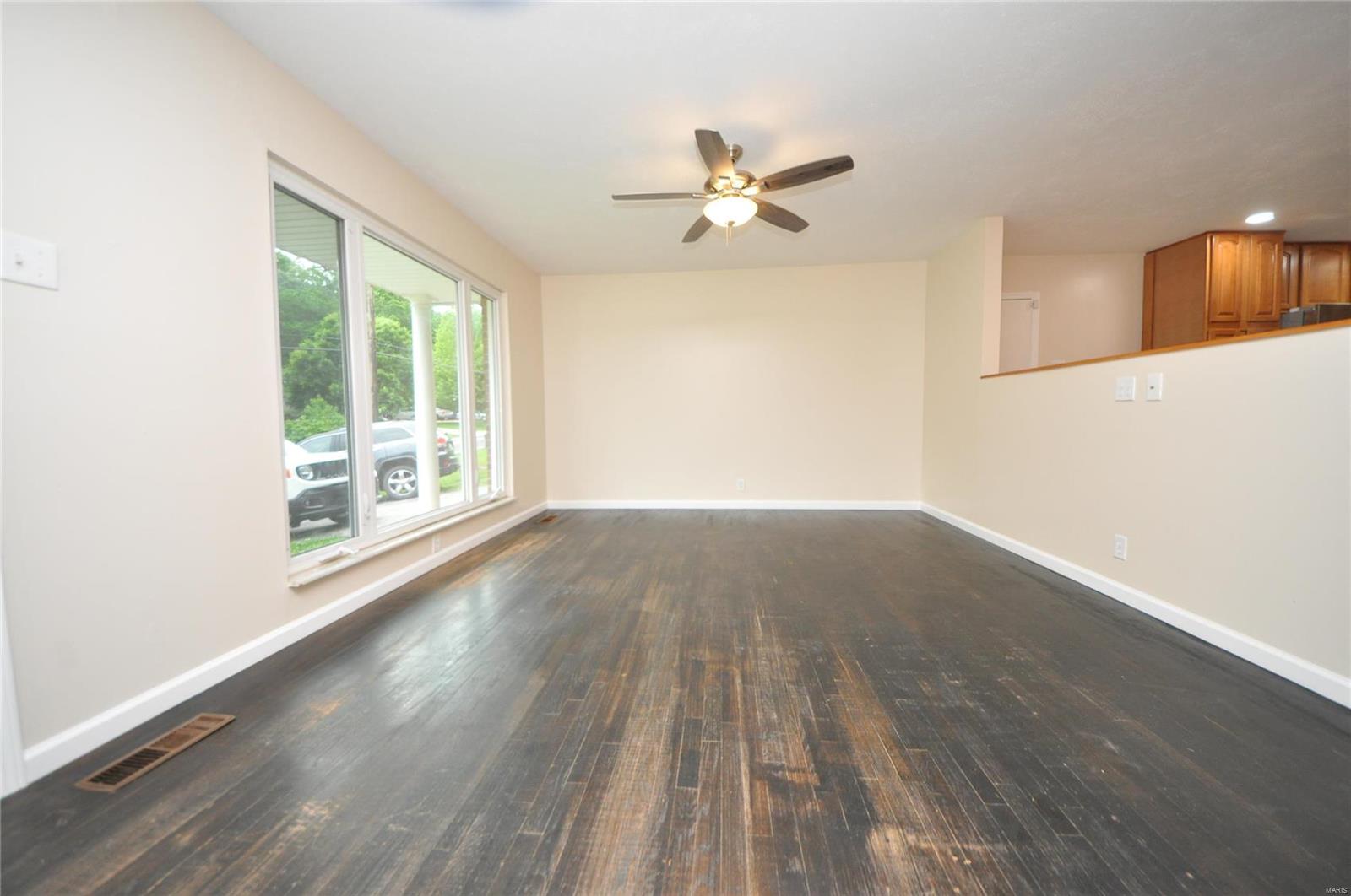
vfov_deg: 89.8
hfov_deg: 112.7
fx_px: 450
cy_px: 448
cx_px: 676
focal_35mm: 12
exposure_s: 1/60
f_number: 4.5
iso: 800
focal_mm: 8
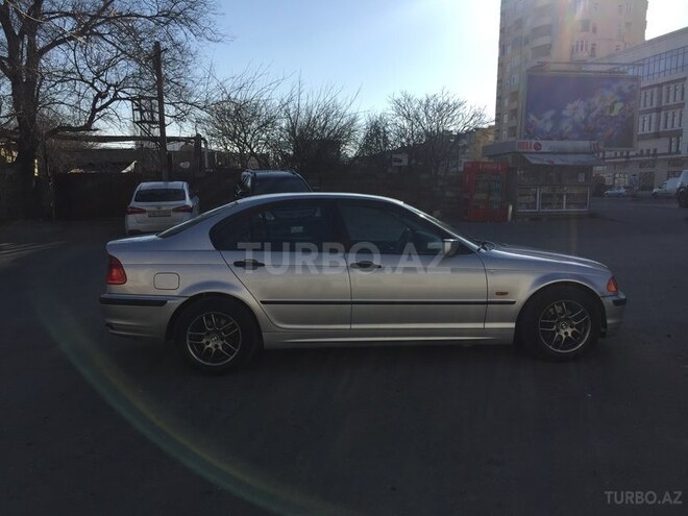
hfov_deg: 61.7
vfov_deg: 48.2
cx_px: 344
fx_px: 576
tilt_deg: -6.2
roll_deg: -2.3
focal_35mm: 29
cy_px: 258
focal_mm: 4.15
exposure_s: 1/2475
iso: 32
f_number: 2.2
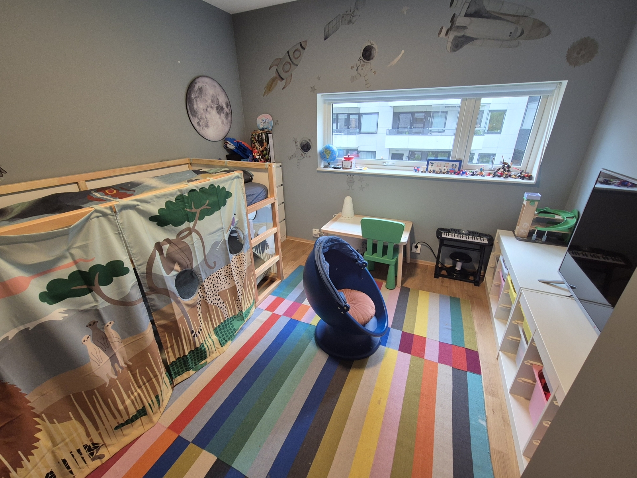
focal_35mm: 13
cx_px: 318
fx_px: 239
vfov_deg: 89.9
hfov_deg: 106.2
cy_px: 239
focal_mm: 2.2
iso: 320
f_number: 2.2
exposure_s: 1/50
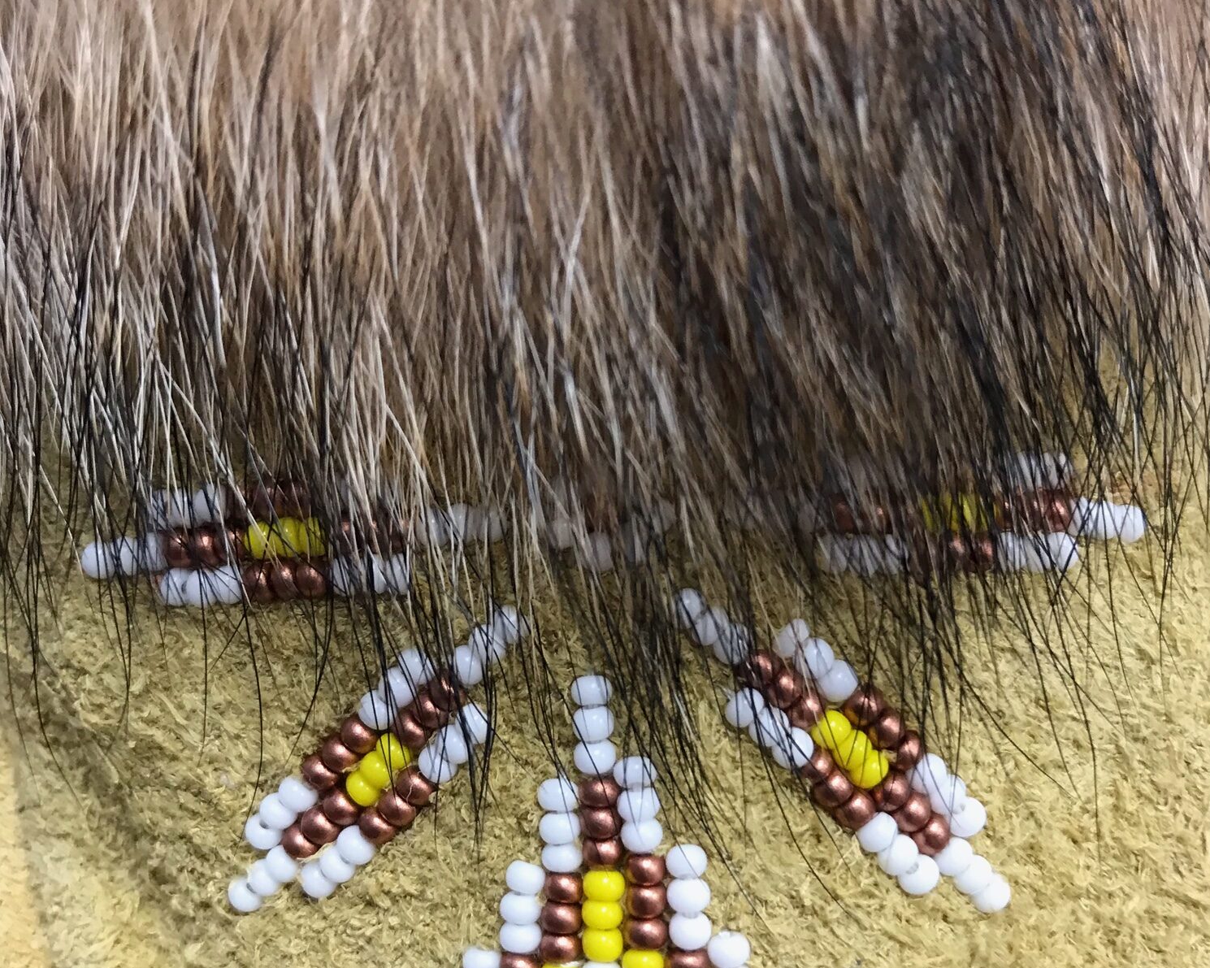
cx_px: 614
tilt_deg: -56.2
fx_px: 1325
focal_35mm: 37
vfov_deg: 40.0
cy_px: 558
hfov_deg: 49.1
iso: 40
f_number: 1.8
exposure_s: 1/30
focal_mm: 3.99
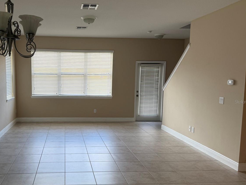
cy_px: 102
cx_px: 81
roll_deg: -1.2
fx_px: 242
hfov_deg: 52.9
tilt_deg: -5.7
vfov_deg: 41.8
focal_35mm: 34
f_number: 1.78
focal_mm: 6.76
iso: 64
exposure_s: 1/172
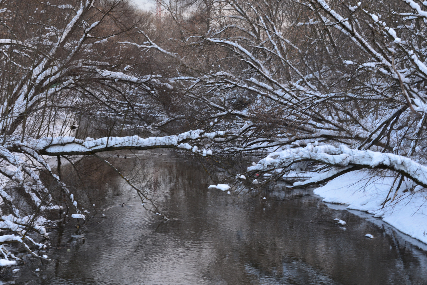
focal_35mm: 86
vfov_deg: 15.9
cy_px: 130
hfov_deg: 23.6
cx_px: 195
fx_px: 1020
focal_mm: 42
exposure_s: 1/40
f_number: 9
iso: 400
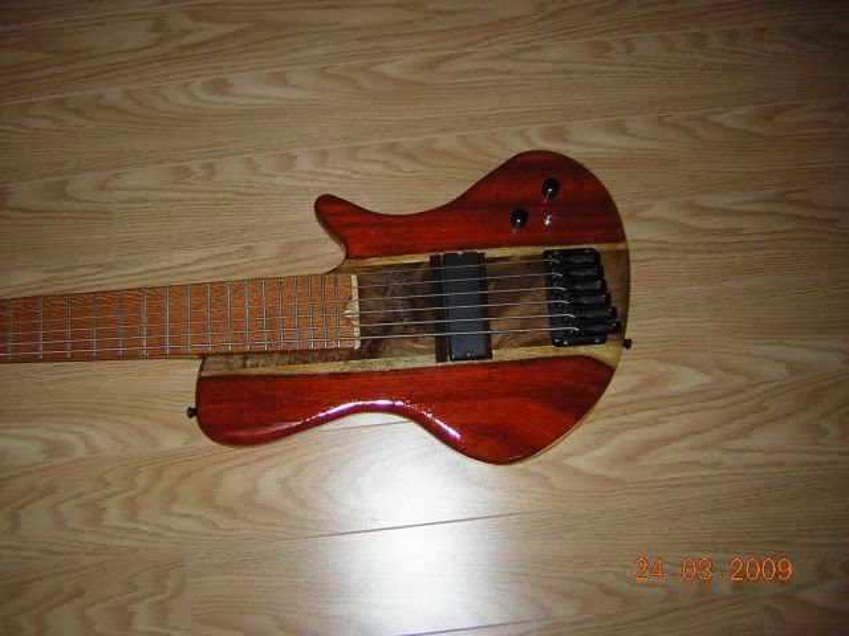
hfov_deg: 51.4
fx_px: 883
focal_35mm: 36
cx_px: 424
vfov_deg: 39.7
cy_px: 318
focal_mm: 4.7
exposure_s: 1/60.1
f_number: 2.6
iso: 50
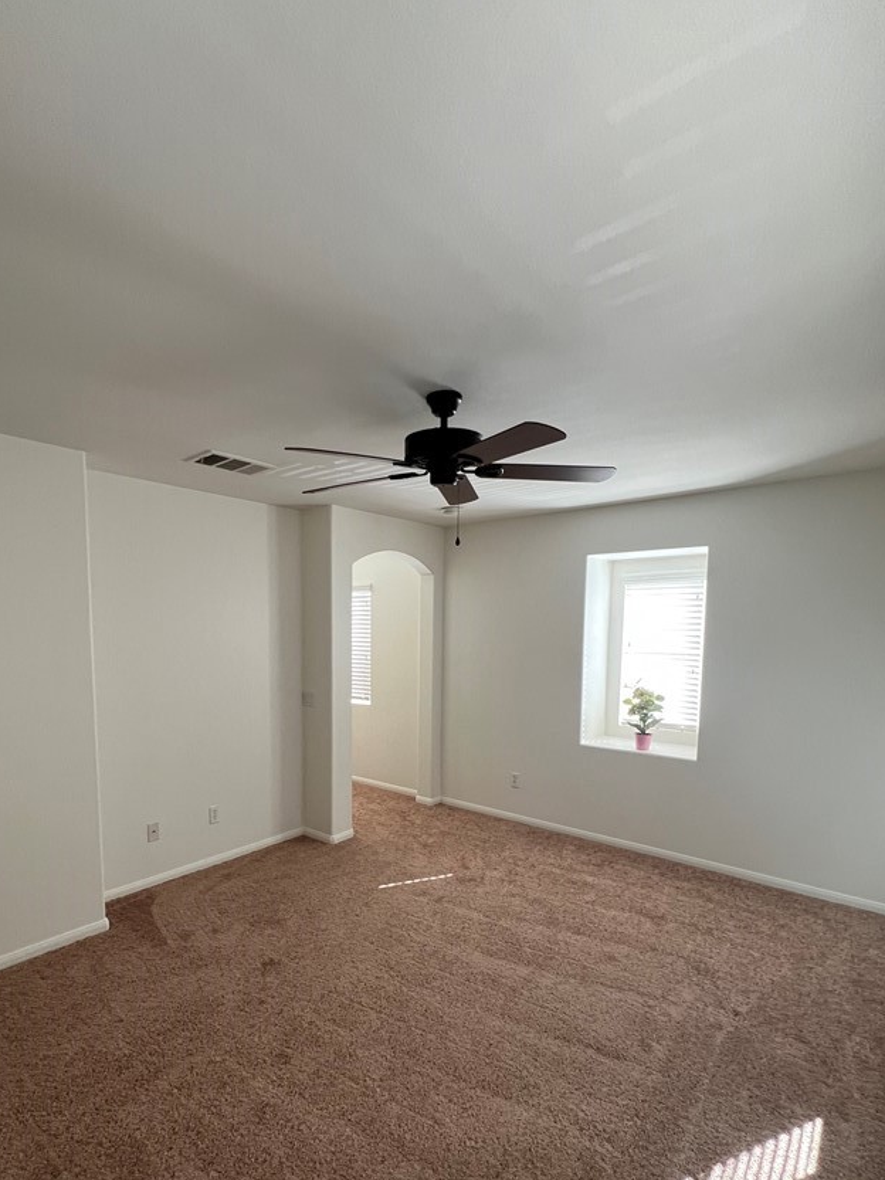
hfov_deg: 77.8
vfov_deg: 93.6
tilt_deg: -5.4
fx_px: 545
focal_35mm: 16
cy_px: 689
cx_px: 390
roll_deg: -0.4
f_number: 1.8
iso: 250
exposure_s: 1/99
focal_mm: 1.57
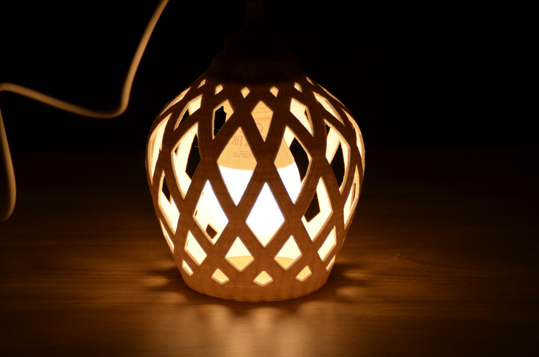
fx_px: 2196
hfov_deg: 14.0
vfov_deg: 9.3
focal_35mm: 147
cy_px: 178
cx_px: 270
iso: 400
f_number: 5.6
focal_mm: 98
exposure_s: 1/500
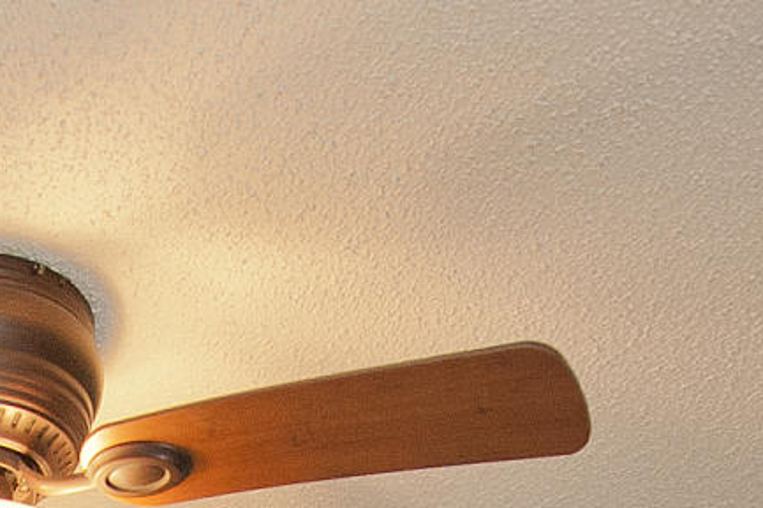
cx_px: -72
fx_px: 2054
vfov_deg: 9.9
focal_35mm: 97
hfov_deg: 20.1
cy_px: 1605
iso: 800
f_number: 4
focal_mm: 14
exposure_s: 1/125
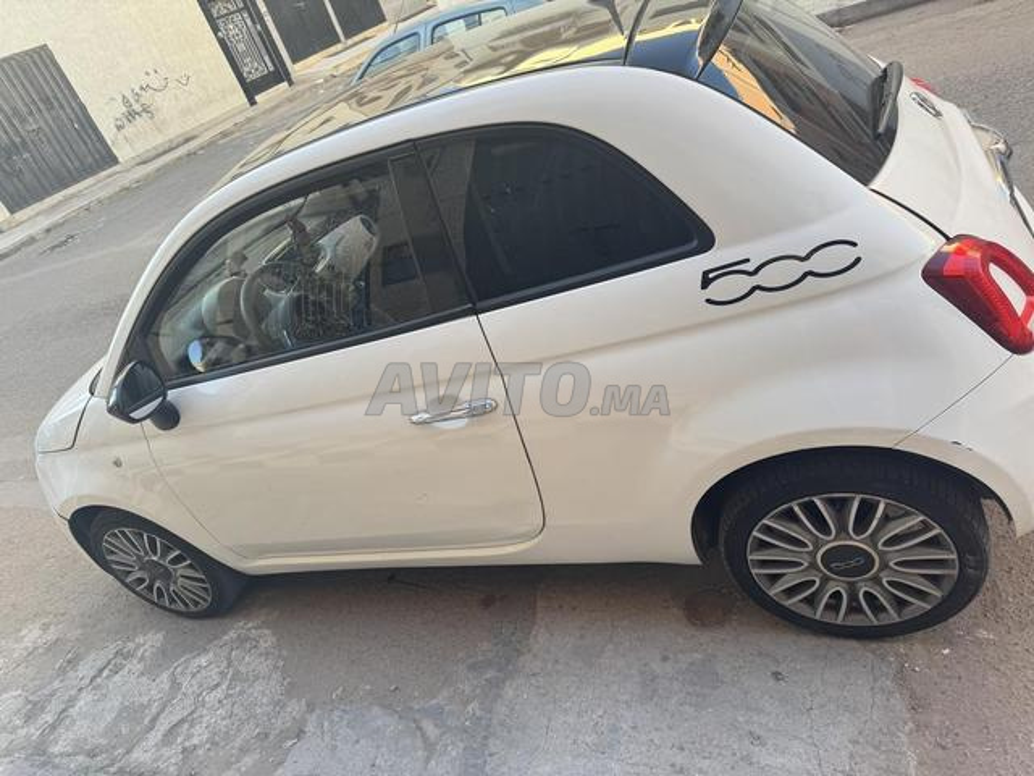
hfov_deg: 71.6
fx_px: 717
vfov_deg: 56.8
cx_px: 517
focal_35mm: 24
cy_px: 388
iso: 80
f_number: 1.78
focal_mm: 6.76
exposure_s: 1/282
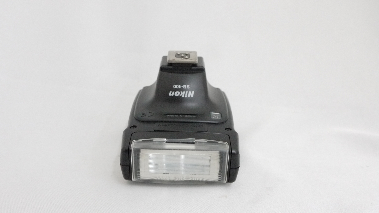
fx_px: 372
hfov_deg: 54.0
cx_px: 181
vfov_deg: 31.8
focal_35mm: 37
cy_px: 135
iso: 1600
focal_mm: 16
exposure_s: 1/80
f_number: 7.1
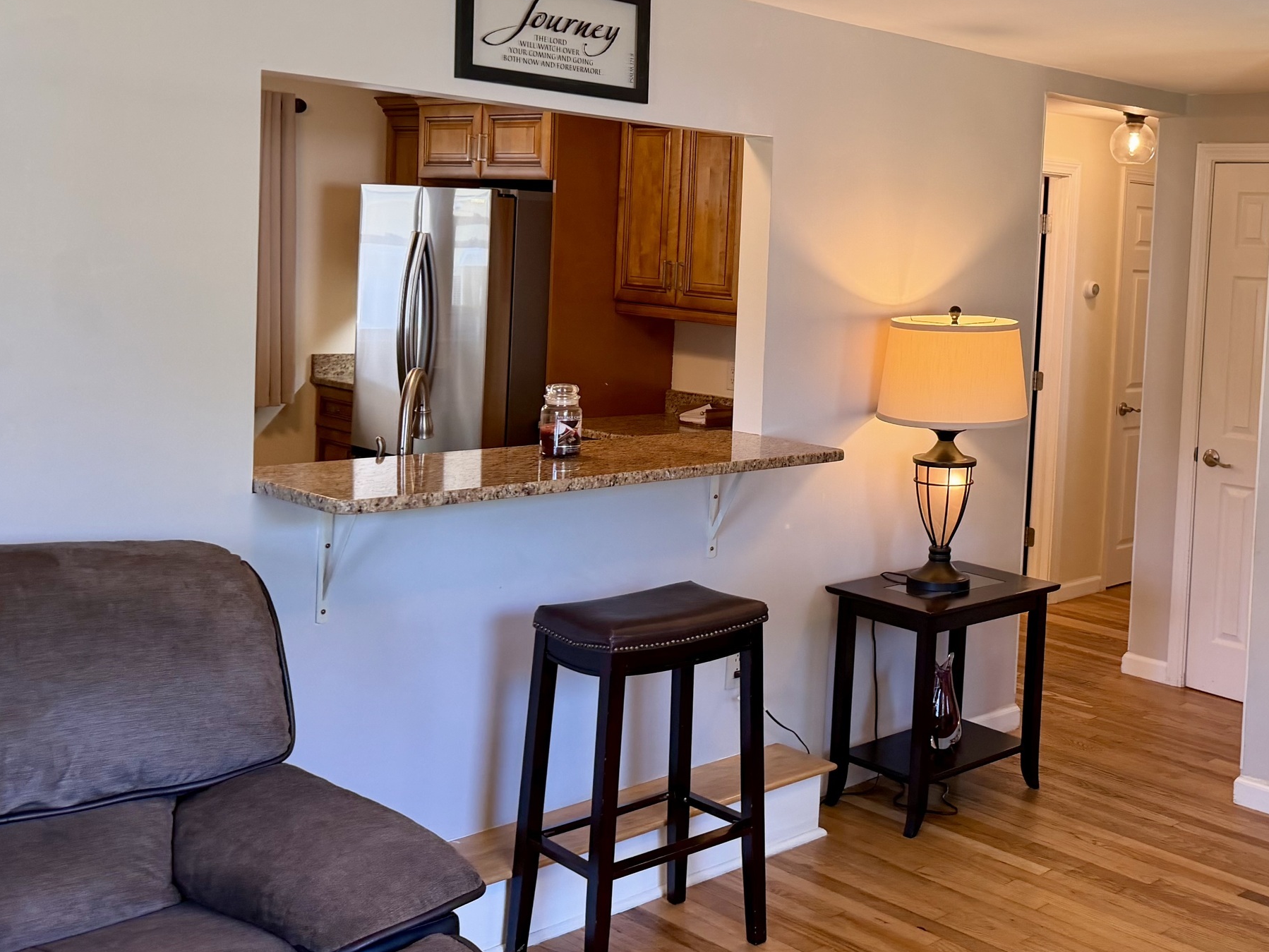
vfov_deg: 34.9
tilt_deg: -1.5
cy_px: 328
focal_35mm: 41
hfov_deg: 44.1
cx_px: 968
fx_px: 1503
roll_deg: -2.1
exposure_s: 1/120
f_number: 1.78
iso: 200
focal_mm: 6.76
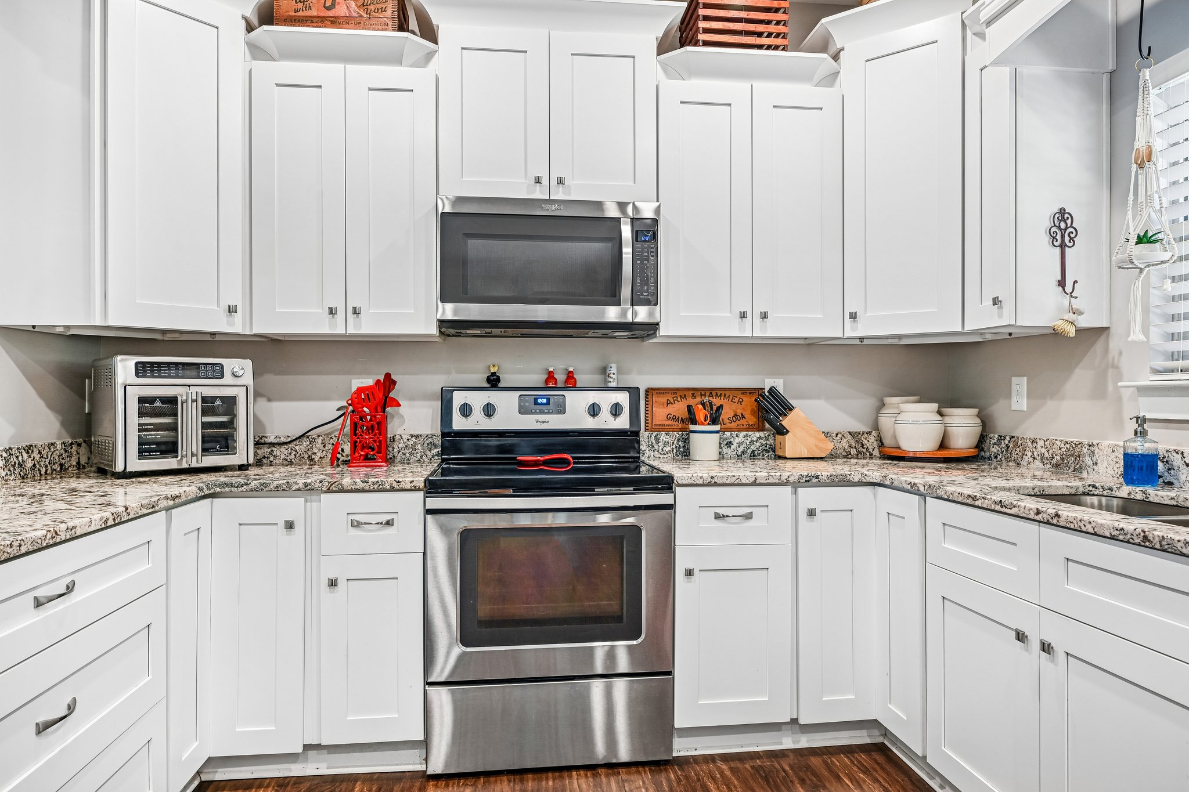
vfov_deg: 57.2
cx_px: 594
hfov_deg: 78.6
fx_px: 726
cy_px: 396
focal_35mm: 22
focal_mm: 22
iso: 400
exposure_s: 1/13
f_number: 8
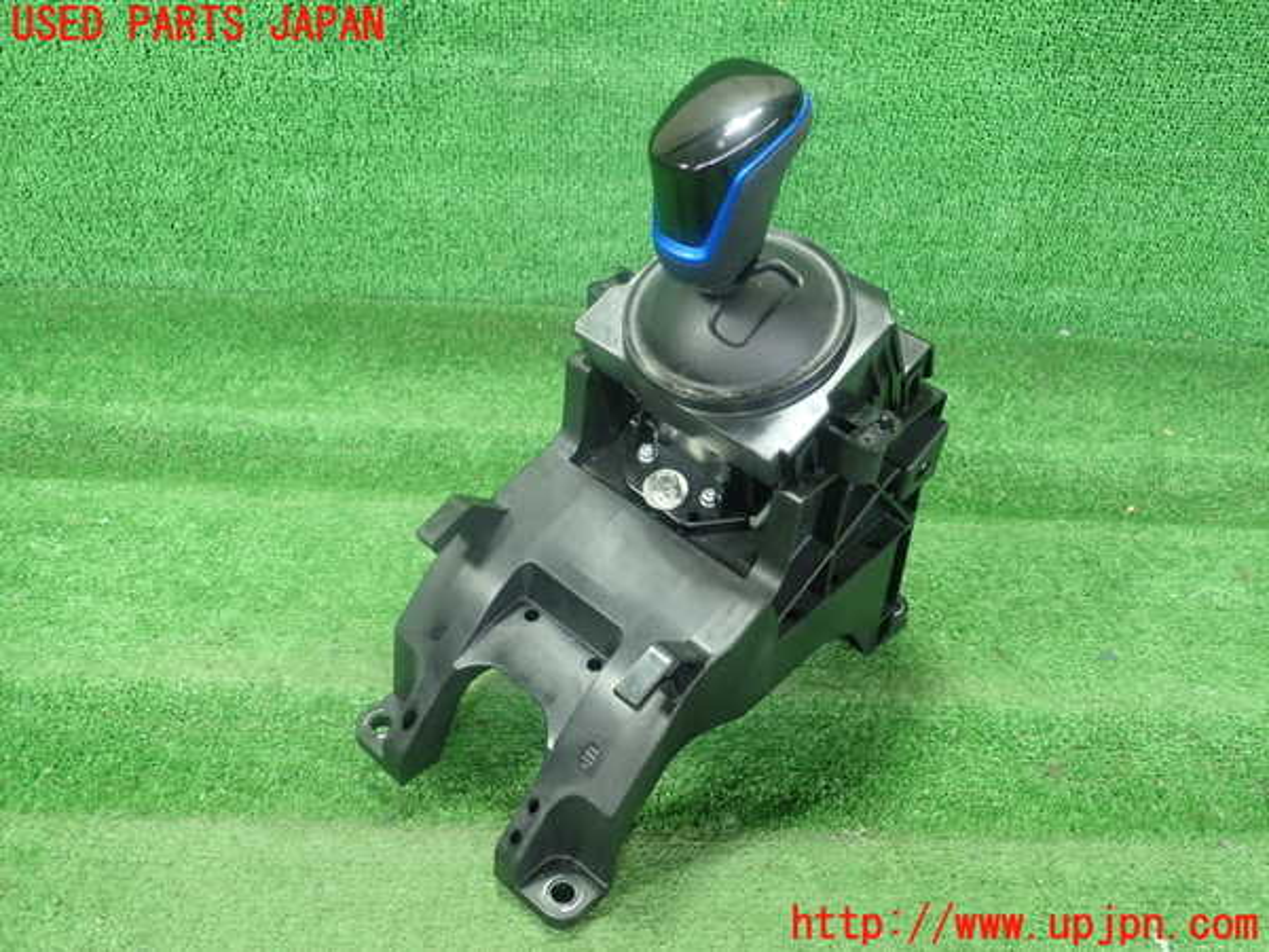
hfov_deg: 60.0
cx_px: 634
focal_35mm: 30
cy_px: 476
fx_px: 1100
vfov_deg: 46.8
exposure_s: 1/125
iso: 500
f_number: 2.3
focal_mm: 5.5
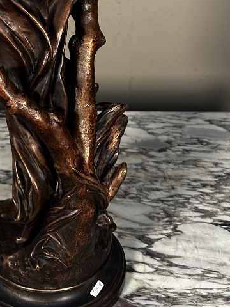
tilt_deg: -11.8
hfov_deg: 24.2
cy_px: -30
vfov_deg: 29.1
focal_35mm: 60
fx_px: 532
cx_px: 62
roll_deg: -0.6
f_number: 1.78
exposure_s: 1/100
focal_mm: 6.86
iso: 160
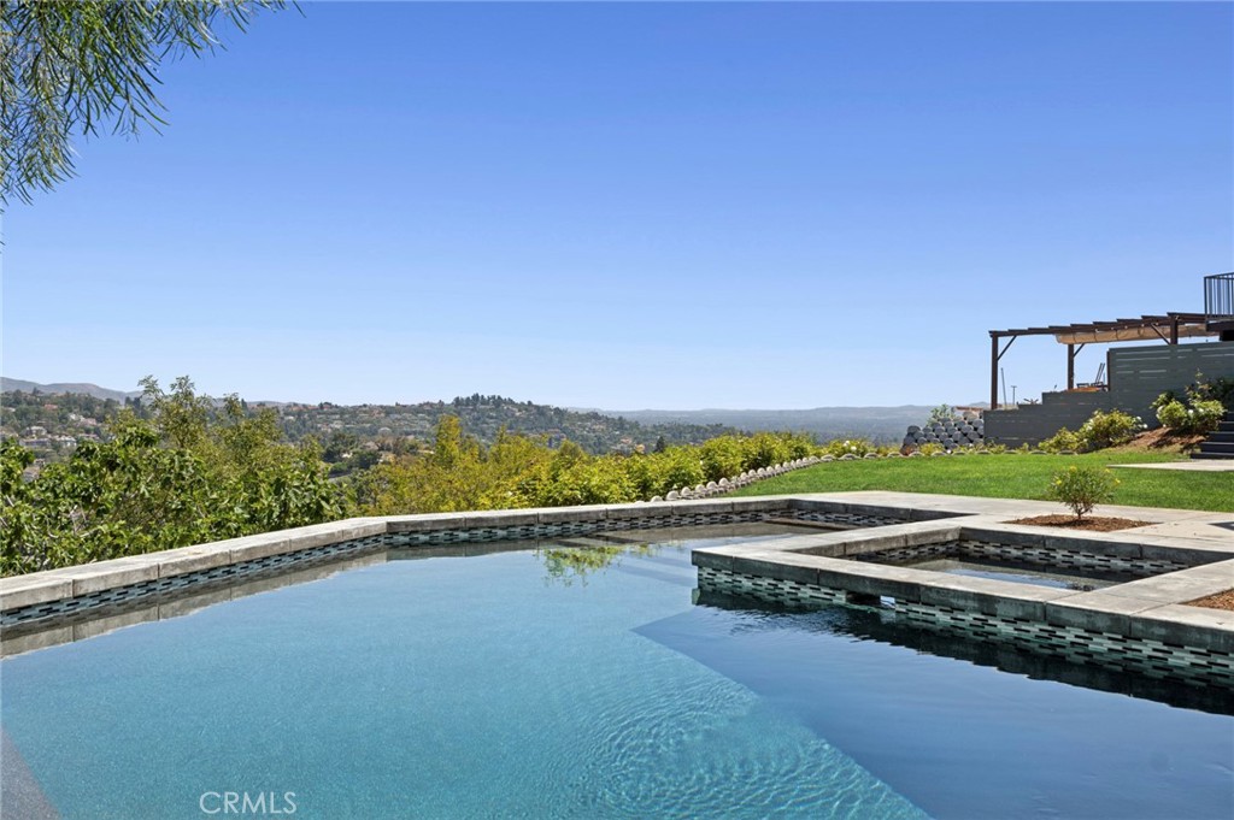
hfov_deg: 60.3
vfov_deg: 42.3
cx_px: 617
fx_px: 1062
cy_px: 410
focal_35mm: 31
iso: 100
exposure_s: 1/100
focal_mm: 31
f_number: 9
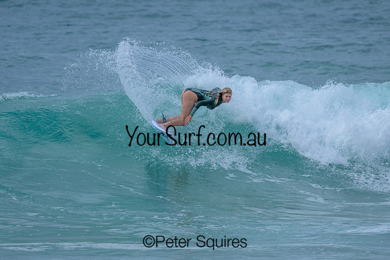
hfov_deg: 2.0
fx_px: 11379
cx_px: 186
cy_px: 119
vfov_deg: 1.3
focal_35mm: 1050
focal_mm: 800
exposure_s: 1/2000
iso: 200
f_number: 6.3
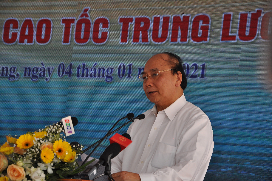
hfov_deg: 13.1
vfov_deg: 8.7
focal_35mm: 158
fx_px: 1188
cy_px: 90
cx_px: 136
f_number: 8
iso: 500
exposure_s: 1/250
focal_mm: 105
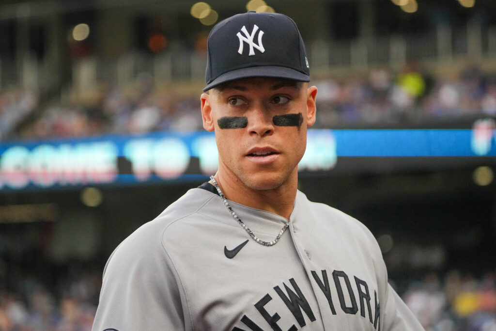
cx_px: 248
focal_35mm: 200
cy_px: 166
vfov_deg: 6.9
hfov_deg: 10.3
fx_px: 2756
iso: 5000
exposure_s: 1/3200
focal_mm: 200
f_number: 5.6
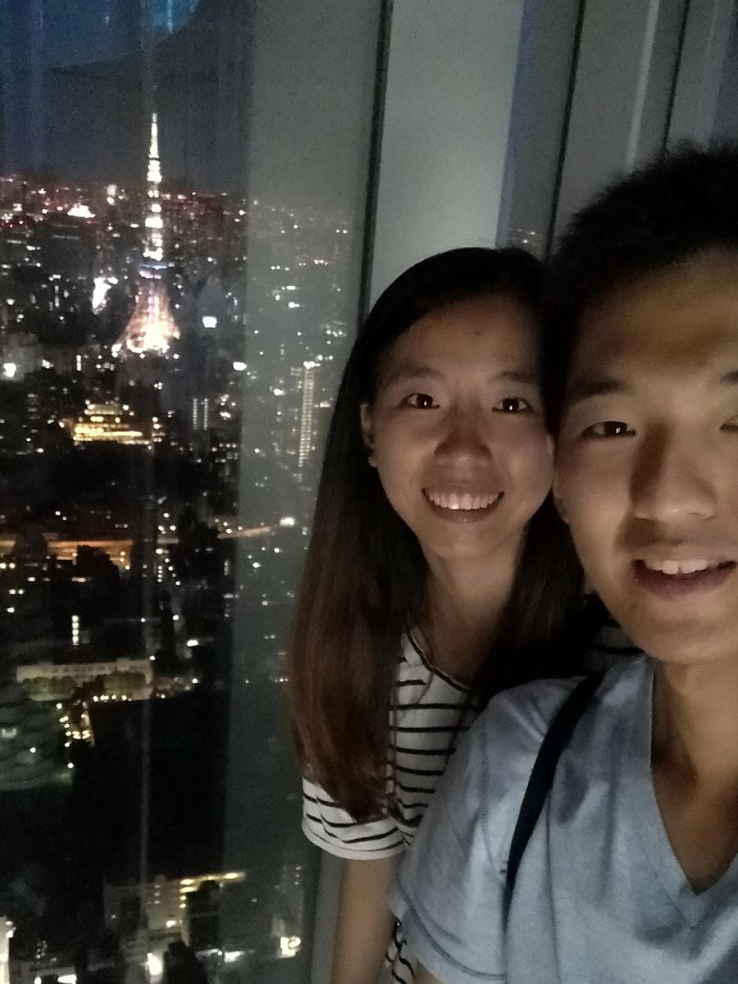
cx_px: 400
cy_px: 585
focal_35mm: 28
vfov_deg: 62.9
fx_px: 796
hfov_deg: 49.7
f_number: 2
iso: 3200
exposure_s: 1/10
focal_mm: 3.57
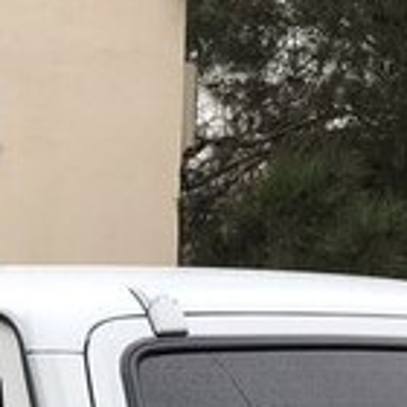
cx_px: 99
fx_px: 1556
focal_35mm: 117
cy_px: 560
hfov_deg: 14.8
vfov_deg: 14.2
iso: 20
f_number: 1.8
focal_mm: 3.99
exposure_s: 1/414
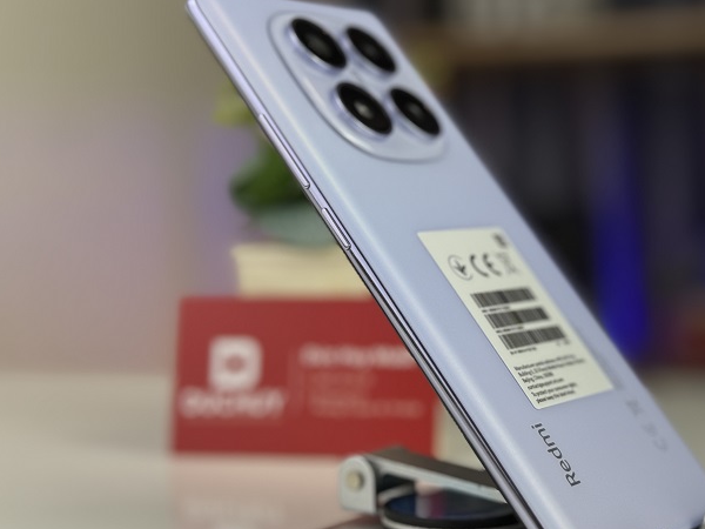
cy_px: 237
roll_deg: +1.3
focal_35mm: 64
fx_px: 1303
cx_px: 410
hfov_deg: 30.2
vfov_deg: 22.9
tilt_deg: -1.9
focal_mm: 6.76
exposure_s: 1/246
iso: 100
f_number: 1.78
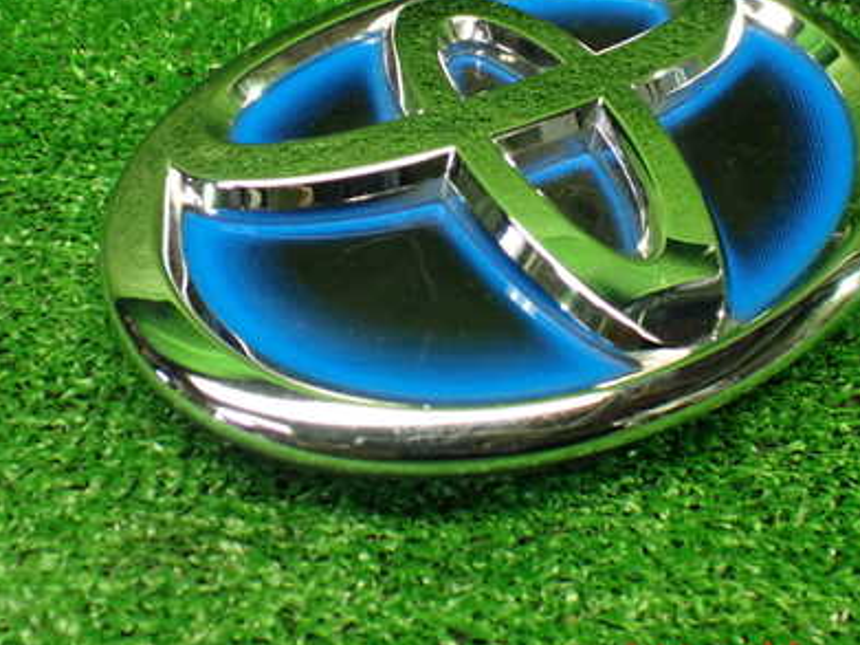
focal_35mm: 46
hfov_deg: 41.2
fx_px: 1142
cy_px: 198
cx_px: 464
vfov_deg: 31.2
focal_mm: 5.4
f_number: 2.3
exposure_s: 1/100
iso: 800
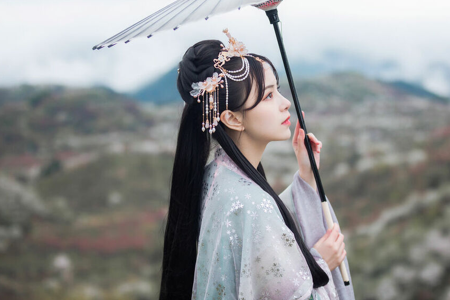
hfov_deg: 23.9
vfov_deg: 16.1
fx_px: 1062
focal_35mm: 85
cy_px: 132
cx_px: 262
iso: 320
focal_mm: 70
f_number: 2.8
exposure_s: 1/250
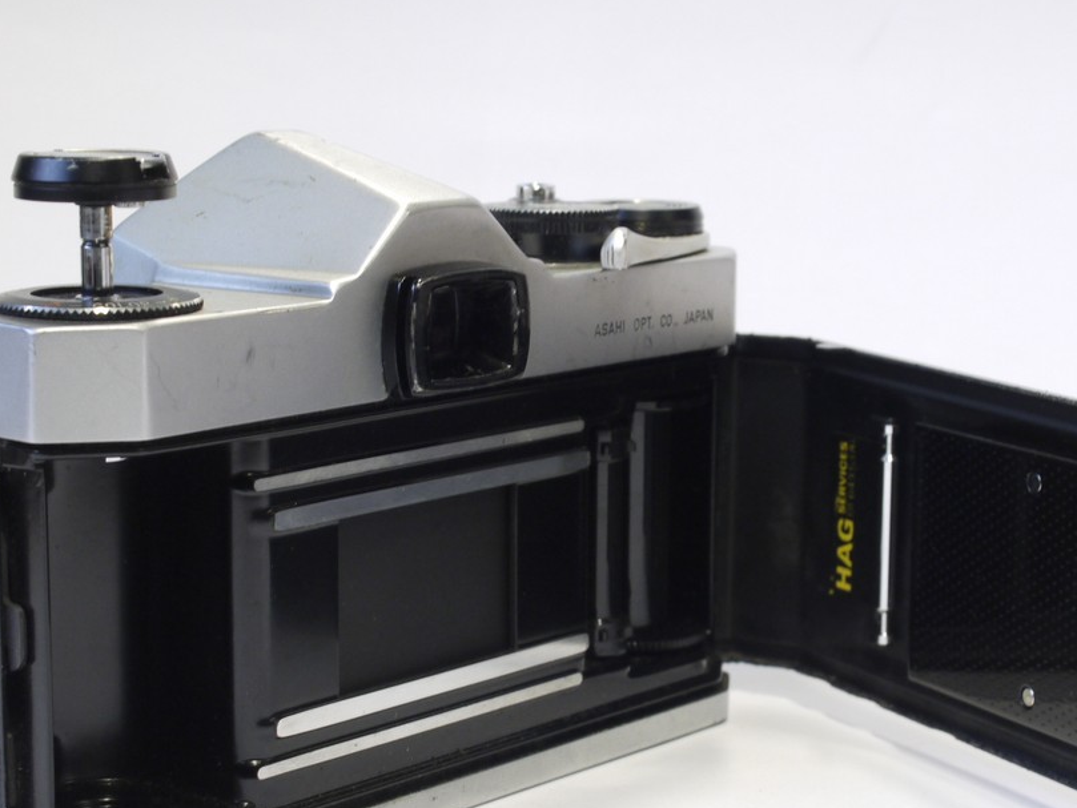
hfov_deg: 22.0
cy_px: 497
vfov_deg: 16.6
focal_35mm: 89
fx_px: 2769
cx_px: 640
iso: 400
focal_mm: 30
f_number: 9
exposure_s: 1/10
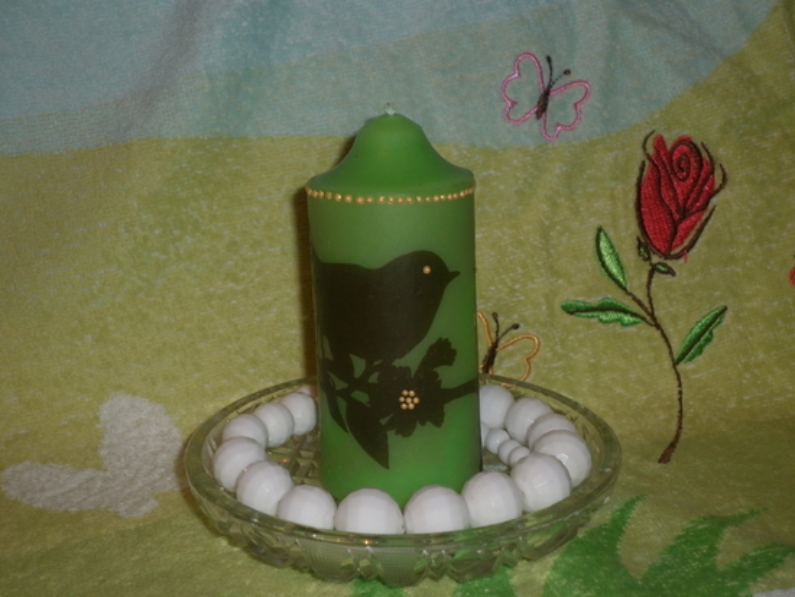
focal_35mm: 50
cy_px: 298
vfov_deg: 29.1
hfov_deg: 38.2
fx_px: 1149
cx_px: 398
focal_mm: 9
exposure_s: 1/50
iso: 100
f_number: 3.8
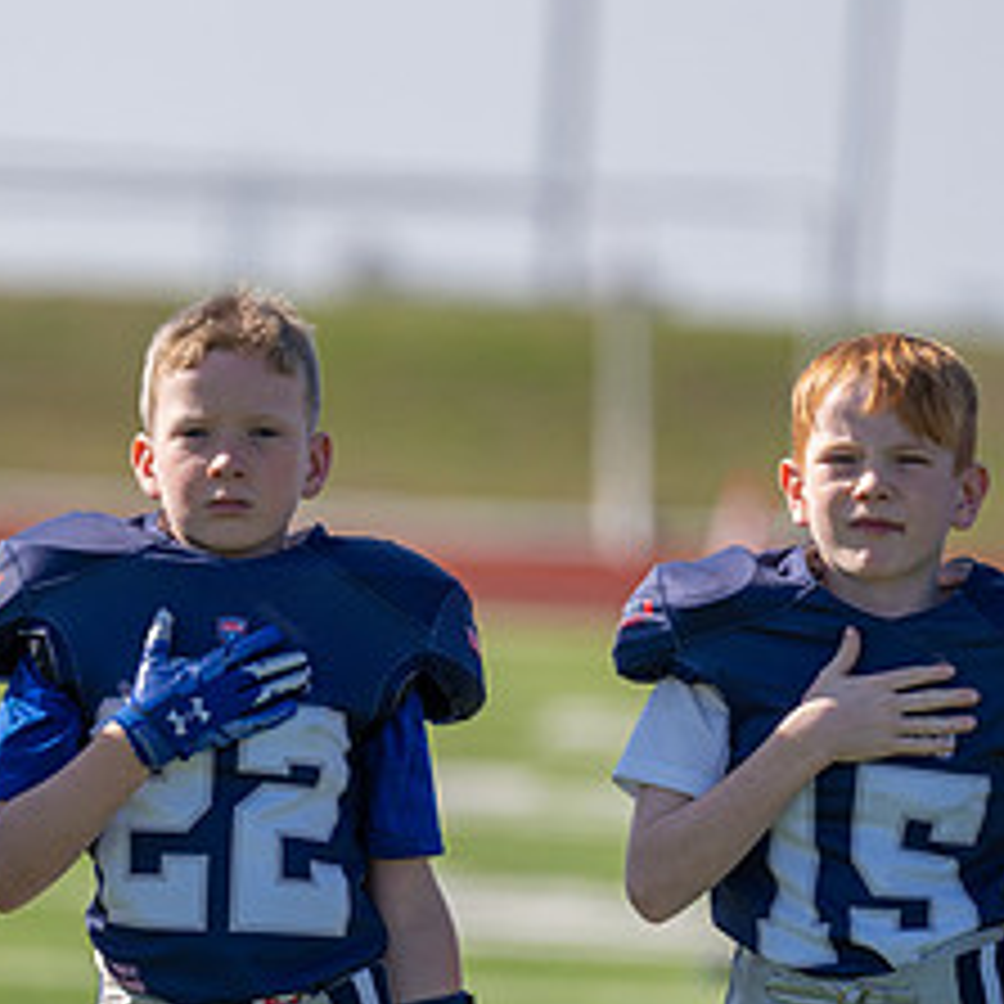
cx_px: 306
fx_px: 14537
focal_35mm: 443
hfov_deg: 4.0
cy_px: 691
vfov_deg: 4.0
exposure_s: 1/1600
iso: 100
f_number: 2.8
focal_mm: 200
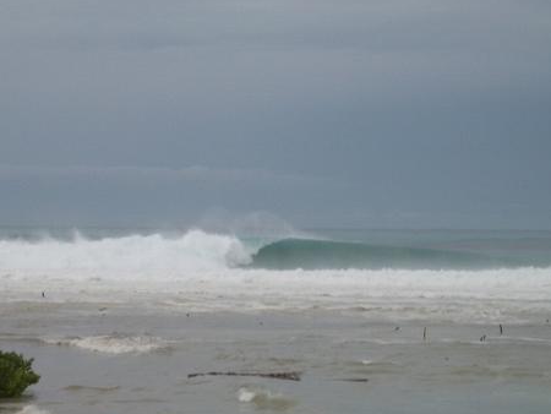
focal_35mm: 128
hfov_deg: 15.4
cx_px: 238
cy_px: 246
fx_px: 2039
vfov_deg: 11.6
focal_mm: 17.4
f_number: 4.8
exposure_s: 1/125
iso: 50
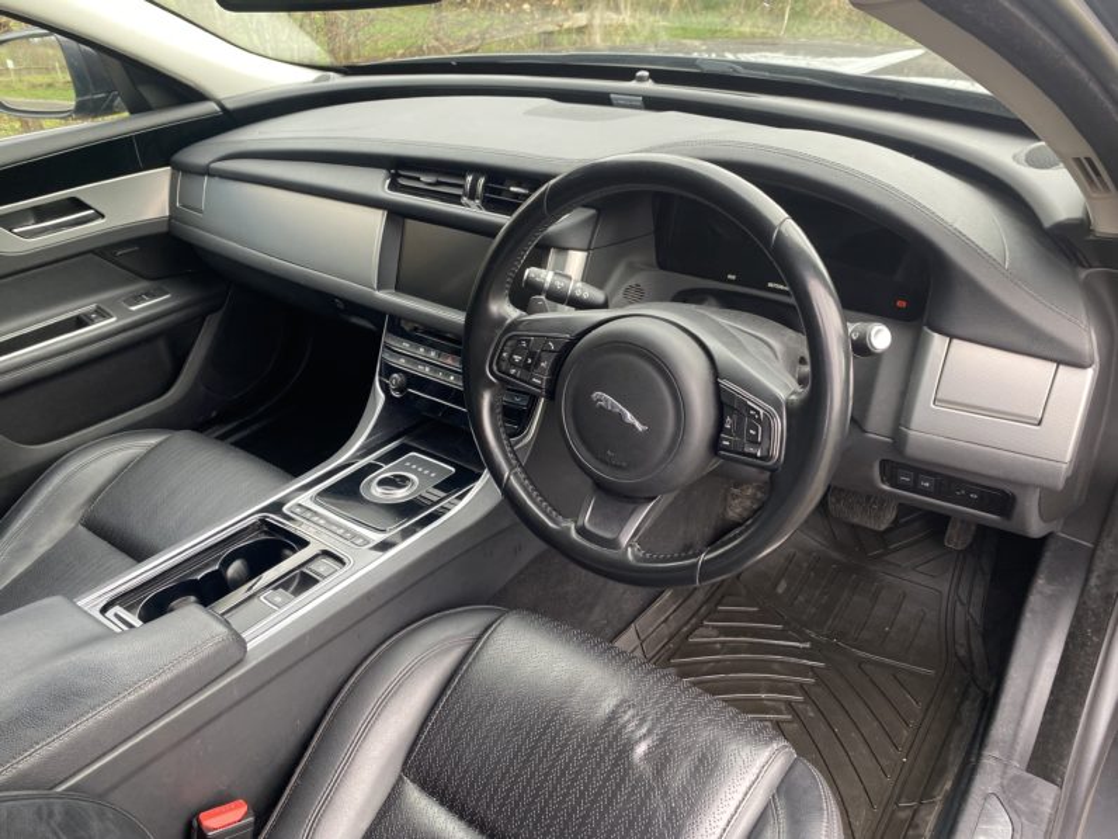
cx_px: 559
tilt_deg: -31.7
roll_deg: +0.2
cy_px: 420
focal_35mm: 26
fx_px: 840
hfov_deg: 67.3
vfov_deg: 53.1
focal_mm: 4.25
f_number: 1.8
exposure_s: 1/120
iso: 125
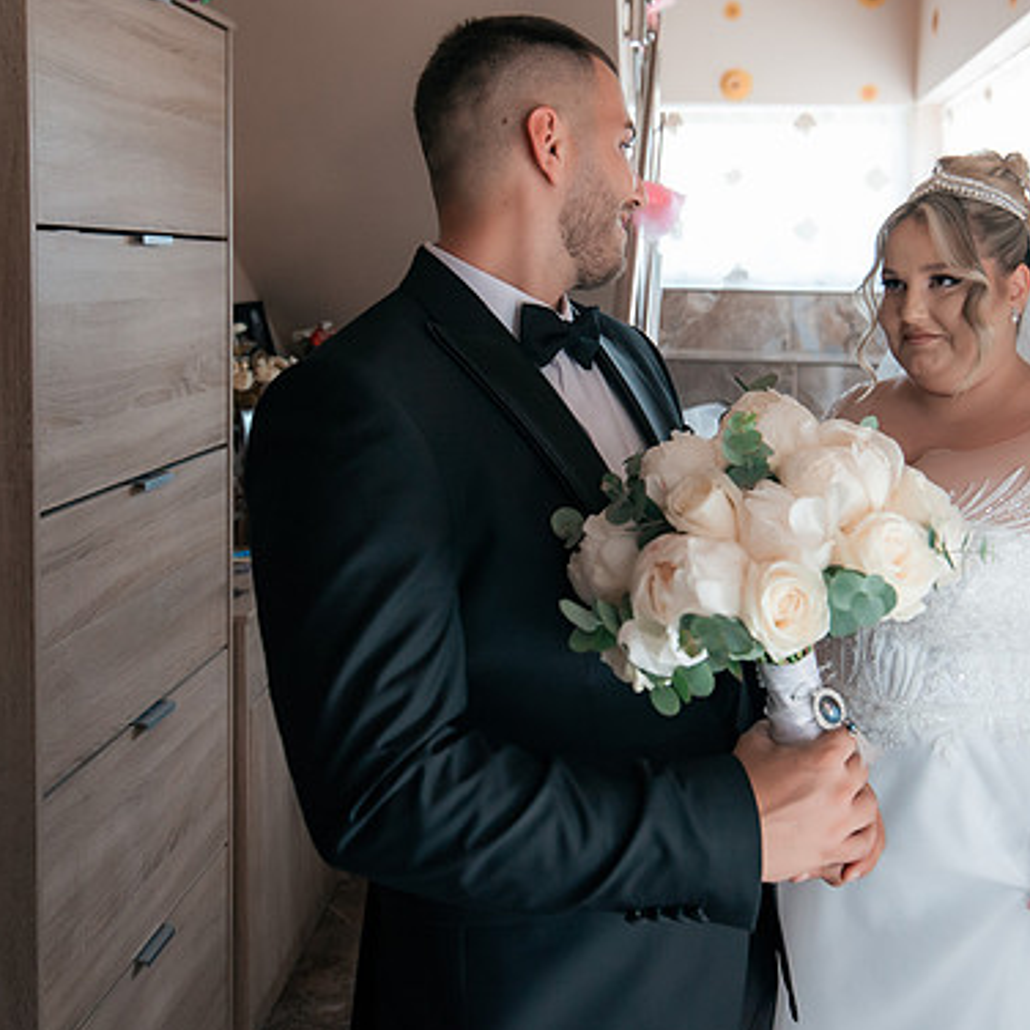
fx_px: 1212
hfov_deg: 45.9
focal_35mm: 36
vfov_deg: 45.6
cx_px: 586
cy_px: 373
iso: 1600
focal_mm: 21
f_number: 3.2
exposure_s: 1/500
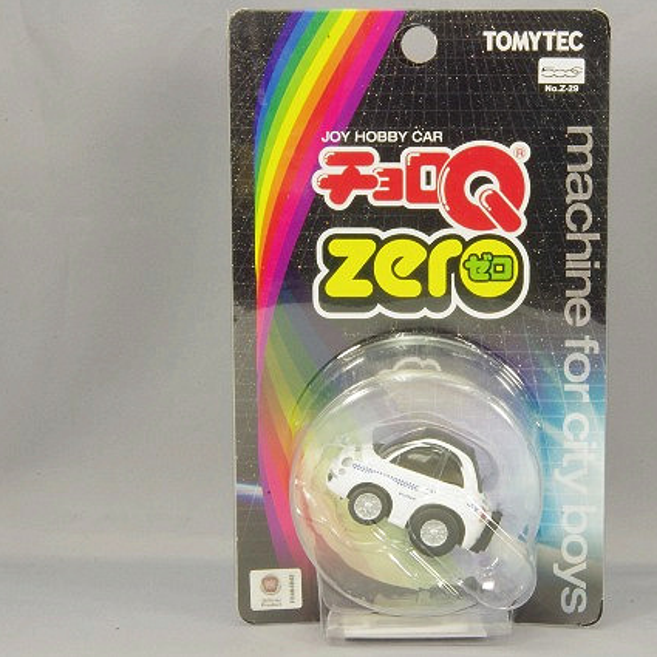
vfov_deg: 16.6
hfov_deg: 16.6
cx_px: 416
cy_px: 328
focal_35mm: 105
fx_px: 2255
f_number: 32
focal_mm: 55
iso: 400
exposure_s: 1
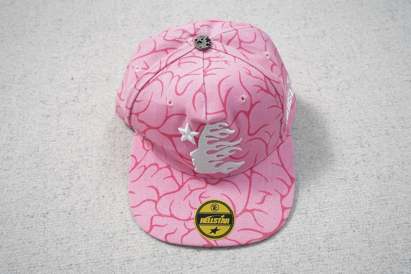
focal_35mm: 35
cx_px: 206
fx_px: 400
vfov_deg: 37.9
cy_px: 137
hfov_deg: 54.4
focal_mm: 35
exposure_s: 1/100
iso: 1600
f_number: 10
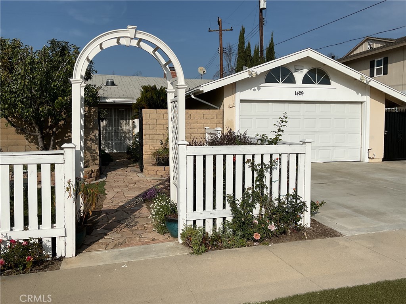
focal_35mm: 29
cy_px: 152
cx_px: 203
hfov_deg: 61.7
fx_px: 340
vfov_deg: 48.2
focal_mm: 3
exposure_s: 1/5814
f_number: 1.8
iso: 16
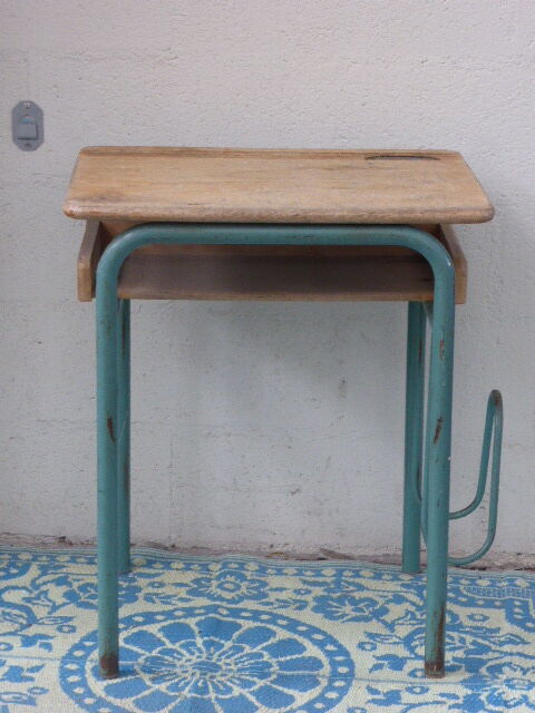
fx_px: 2287
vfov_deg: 17.7
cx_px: 268
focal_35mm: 111
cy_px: 356
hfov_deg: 13.3
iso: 400
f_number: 5.3
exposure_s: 1/8
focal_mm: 18.2
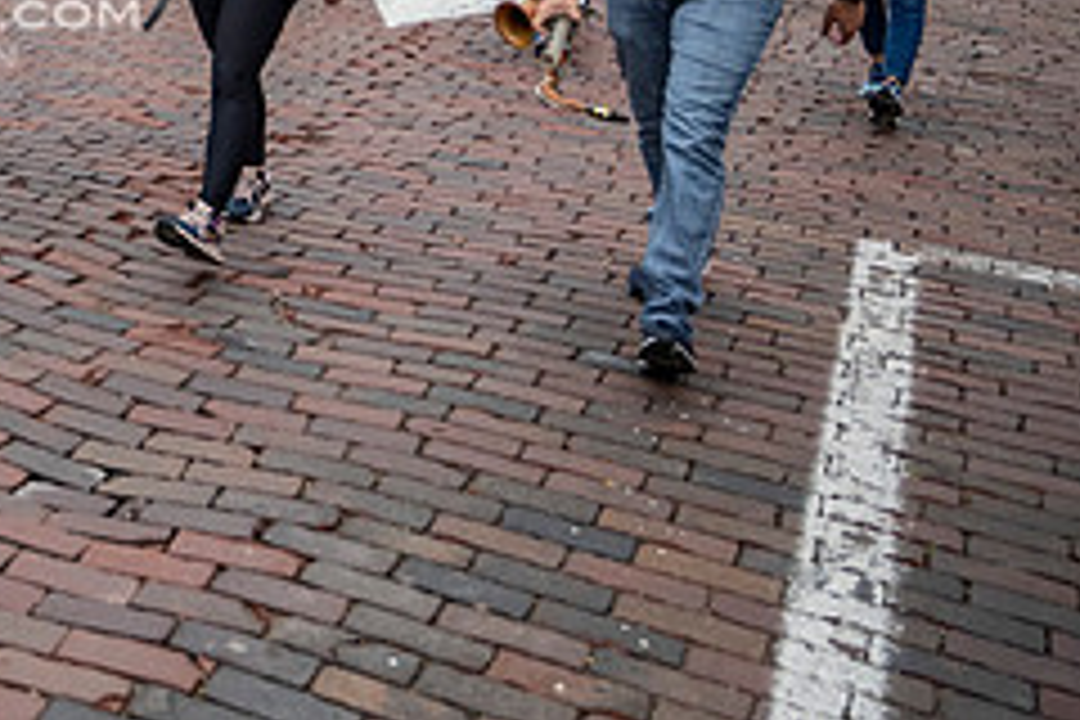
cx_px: -171
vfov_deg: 21.7
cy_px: -146
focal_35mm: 58
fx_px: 1740
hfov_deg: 30.1
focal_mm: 24
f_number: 4
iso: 1000
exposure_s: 1/1600
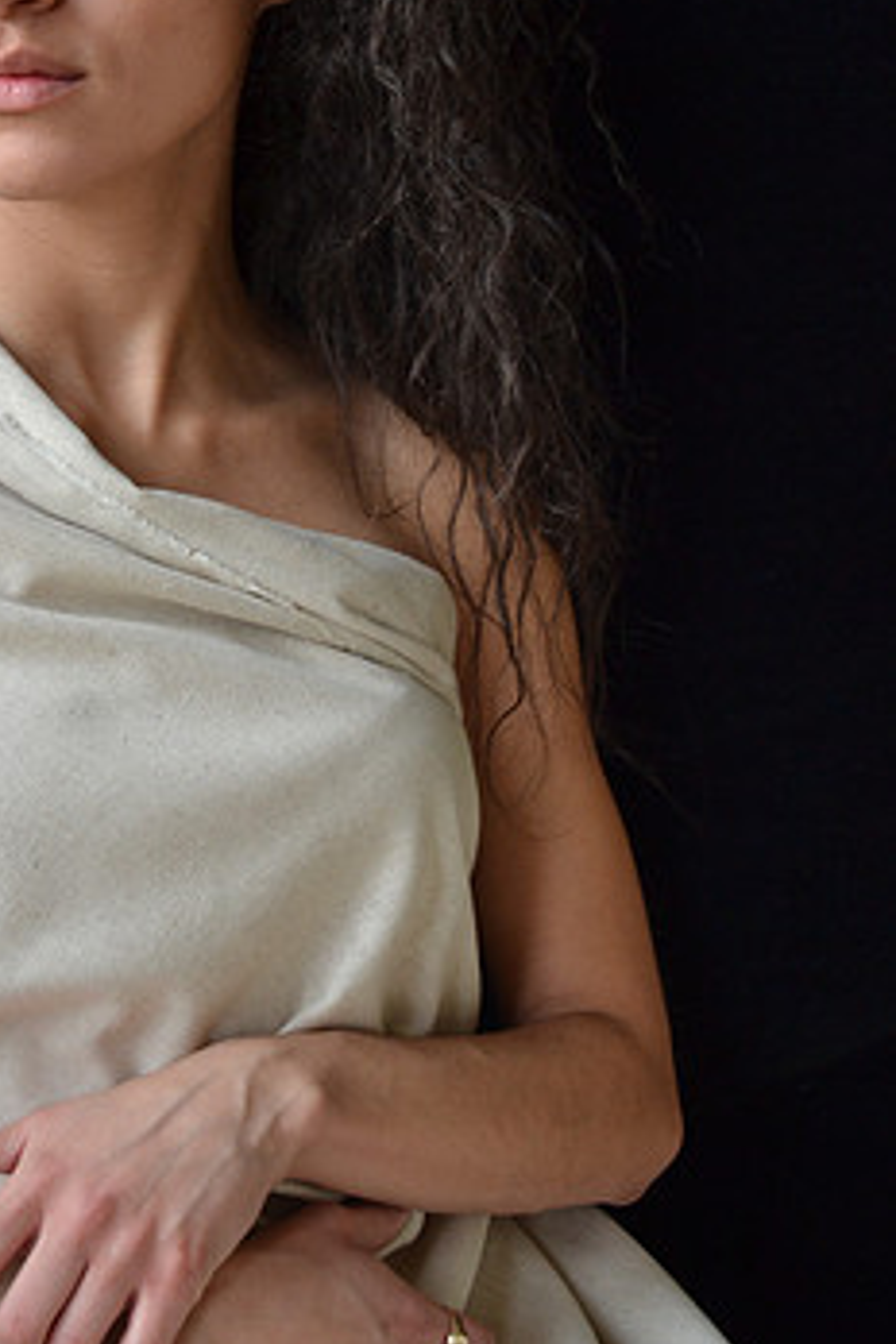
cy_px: 506
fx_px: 2426
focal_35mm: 65
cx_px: 153
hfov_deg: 20.6
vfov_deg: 30.8
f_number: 4.5
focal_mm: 26
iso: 400
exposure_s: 1/80
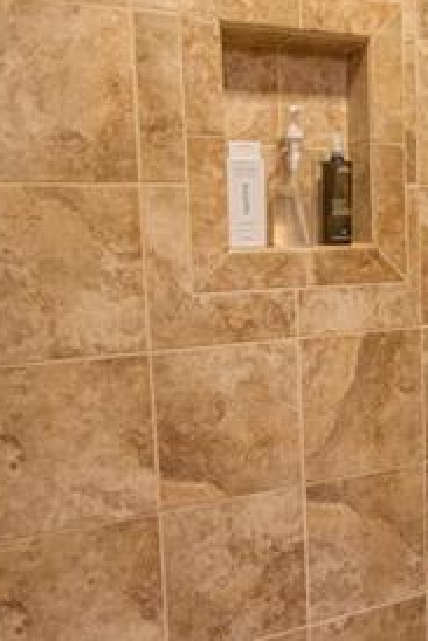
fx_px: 748
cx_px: 306
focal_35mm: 42
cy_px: 328
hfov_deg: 31.5
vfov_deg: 46.4
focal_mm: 10
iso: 100
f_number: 11
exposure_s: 1.6
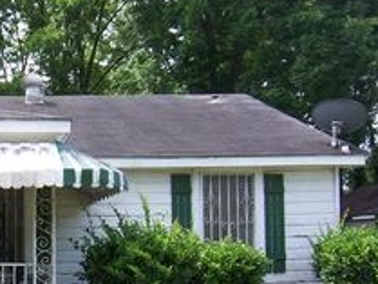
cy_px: 256
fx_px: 601
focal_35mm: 55
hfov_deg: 32.0
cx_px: -5
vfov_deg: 25.7
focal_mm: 3.8
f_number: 5.6
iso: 64
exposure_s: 1/100
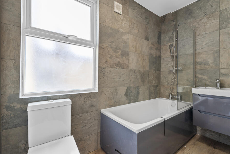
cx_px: 109
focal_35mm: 15
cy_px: 79
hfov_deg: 100.3
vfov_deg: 77.3
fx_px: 96
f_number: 16
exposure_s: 1/3
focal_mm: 14
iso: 200
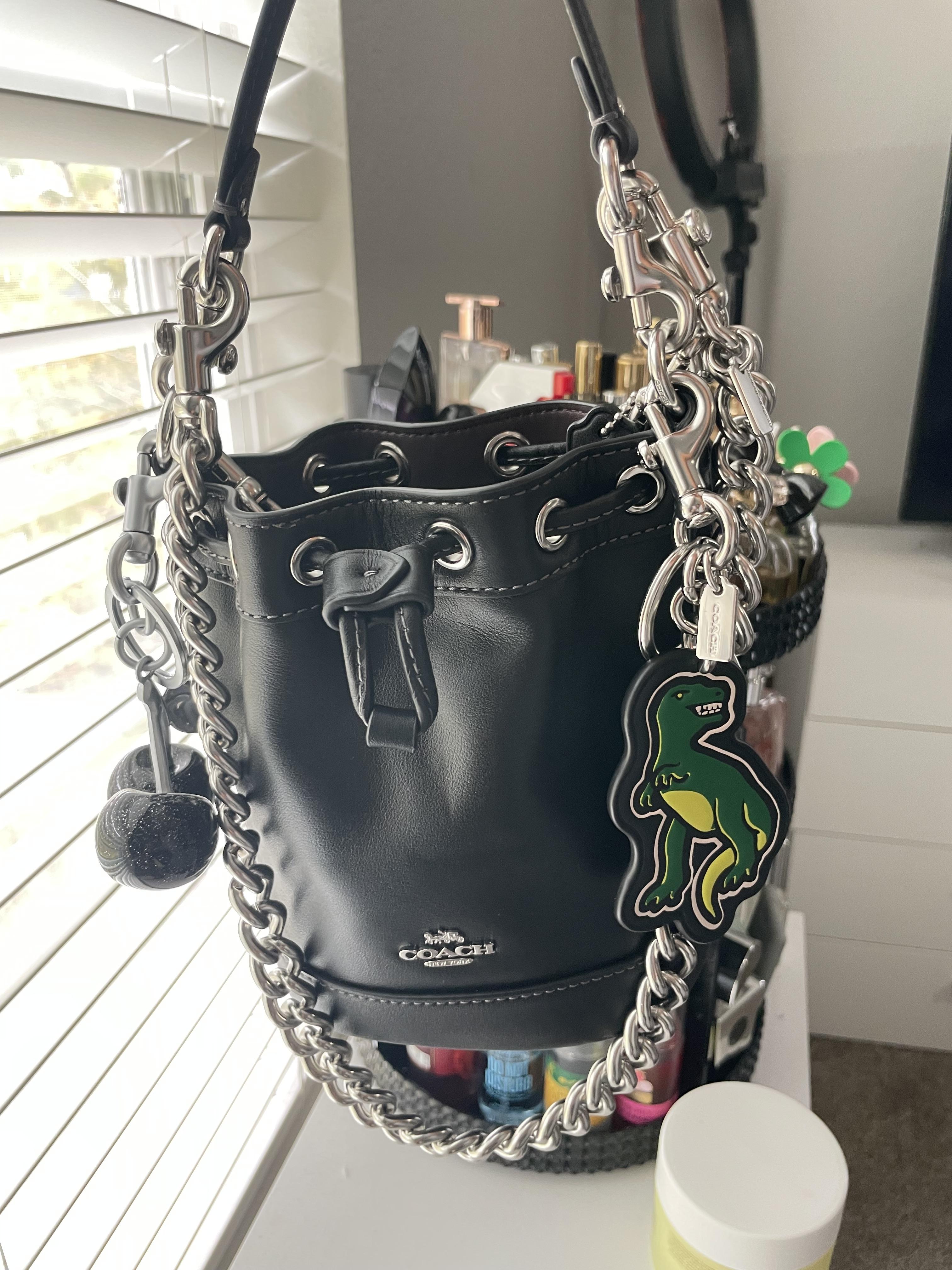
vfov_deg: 67.3
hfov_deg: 53.1
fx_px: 953
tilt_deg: -20.6
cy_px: 635
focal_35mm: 26
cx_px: 476
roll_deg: +1.1
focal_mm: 4.2
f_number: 1.6
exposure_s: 1/60
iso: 160
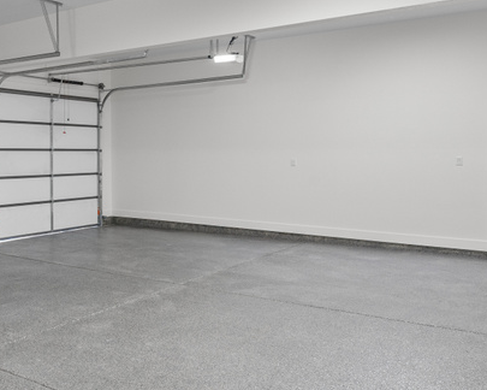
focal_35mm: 38
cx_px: 49
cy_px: 150
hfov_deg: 43.8
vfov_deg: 38.9
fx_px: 548
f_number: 9
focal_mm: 16
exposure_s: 1/4
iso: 400
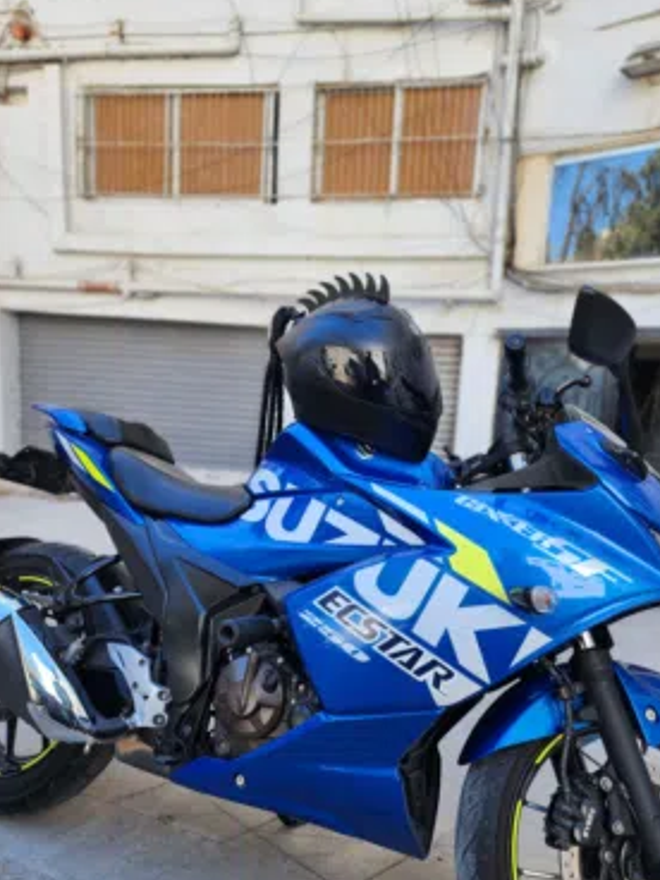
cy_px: 471
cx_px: 349
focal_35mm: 25
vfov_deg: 69.3
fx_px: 636
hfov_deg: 54.8
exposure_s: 1/125
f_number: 1.8
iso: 12
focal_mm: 6.4
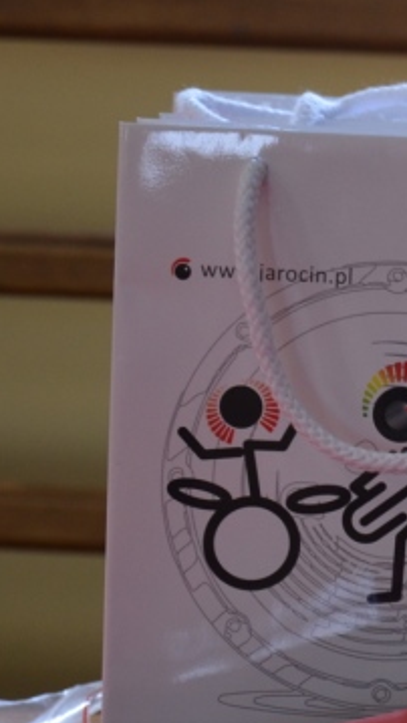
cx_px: 756
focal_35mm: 152
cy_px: 324
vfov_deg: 14.1
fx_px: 2916
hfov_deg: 7.7
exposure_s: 1/80
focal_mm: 34
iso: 400
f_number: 4.5
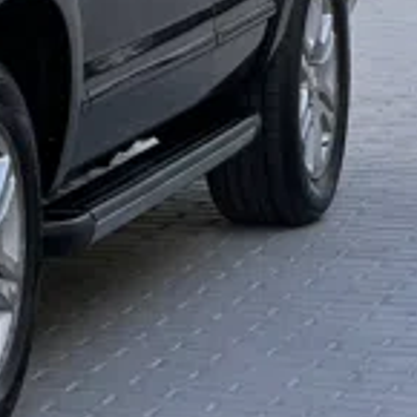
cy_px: -20
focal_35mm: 301
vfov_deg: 5.8
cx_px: -319
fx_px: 4102
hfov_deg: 5.7
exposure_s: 1/133
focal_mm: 9
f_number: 2.8
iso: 25
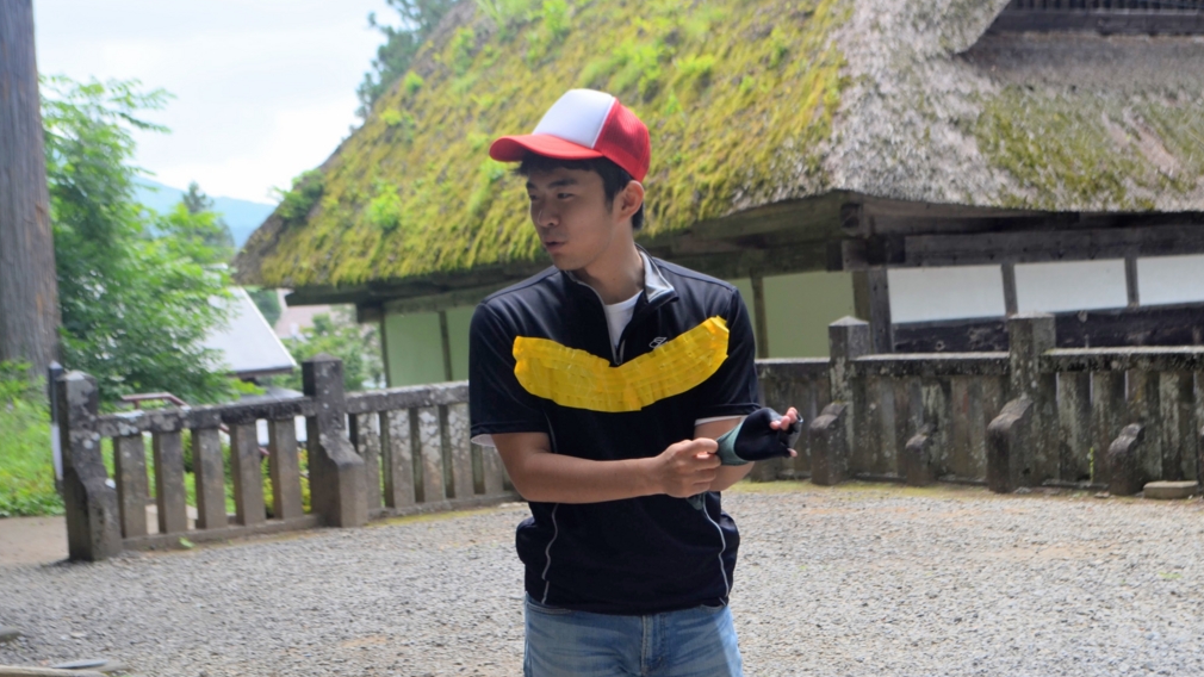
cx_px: 595
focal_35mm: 72
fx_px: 2283
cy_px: 348
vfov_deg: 16.9
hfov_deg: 29.5
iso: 200
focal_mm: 45
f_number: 7.1
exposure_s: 1/200
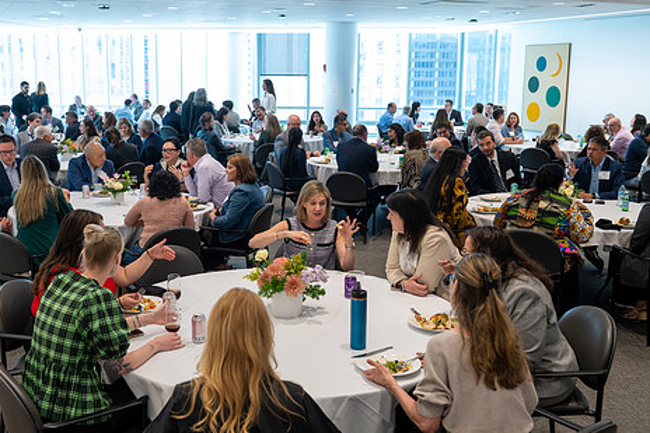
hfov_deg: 48.3
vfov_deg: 33.4
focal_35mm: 40
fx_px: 722
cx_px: 269
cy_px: 203
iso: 1250
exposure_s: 1/160
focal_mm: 32
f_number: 4
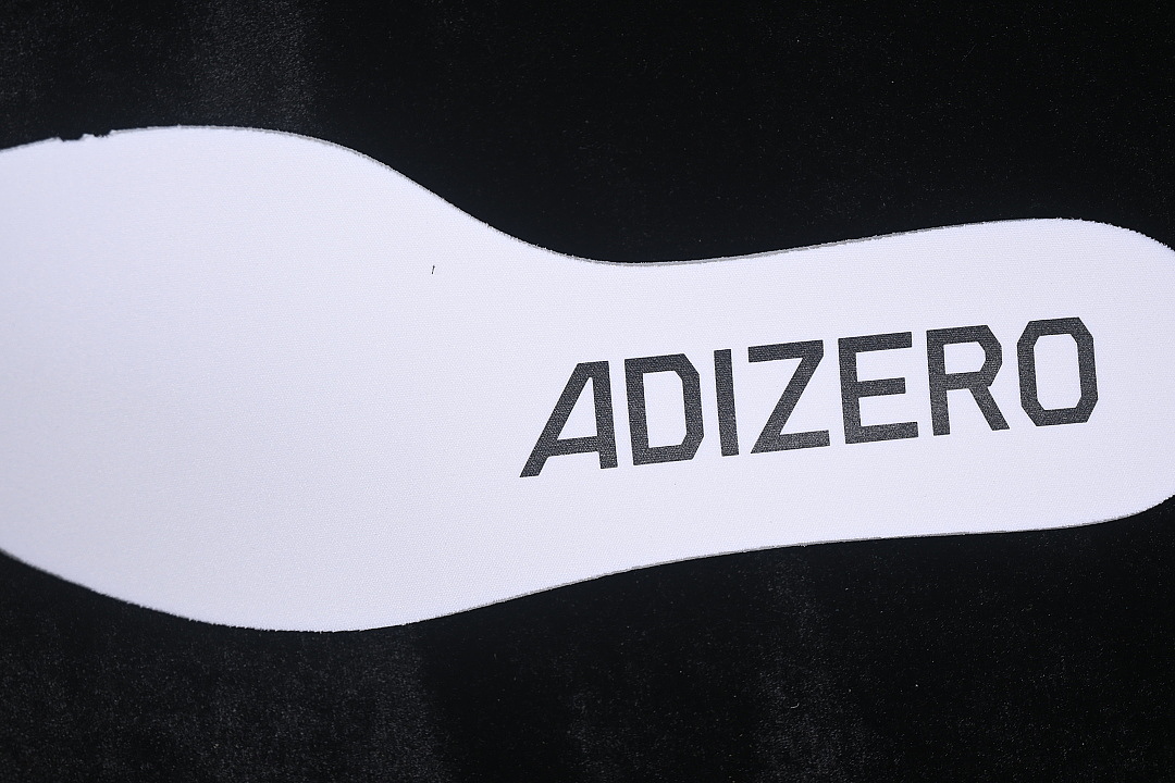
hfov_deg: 27.0
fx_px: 2448
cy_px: 392
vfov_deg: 18.2
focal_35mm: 75
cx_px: 588
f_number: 7.1
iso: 160
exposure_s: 1/80
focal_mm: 50
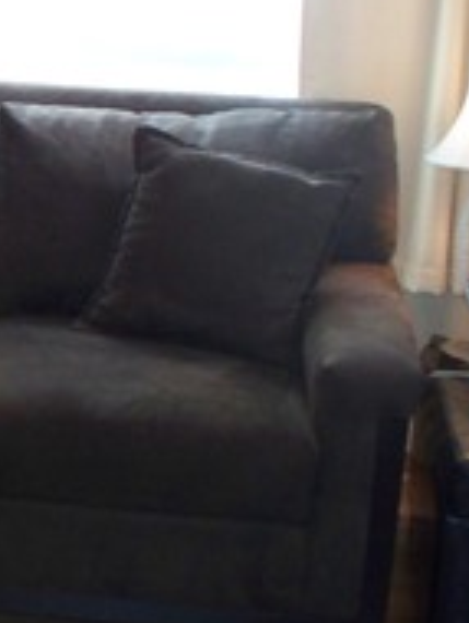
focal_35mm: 121
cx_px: -394
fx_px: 2181
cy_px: 115
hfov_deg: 11.3
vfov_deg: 16.1
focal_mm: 7.54
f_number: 2.8
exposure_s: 1/60
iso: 200
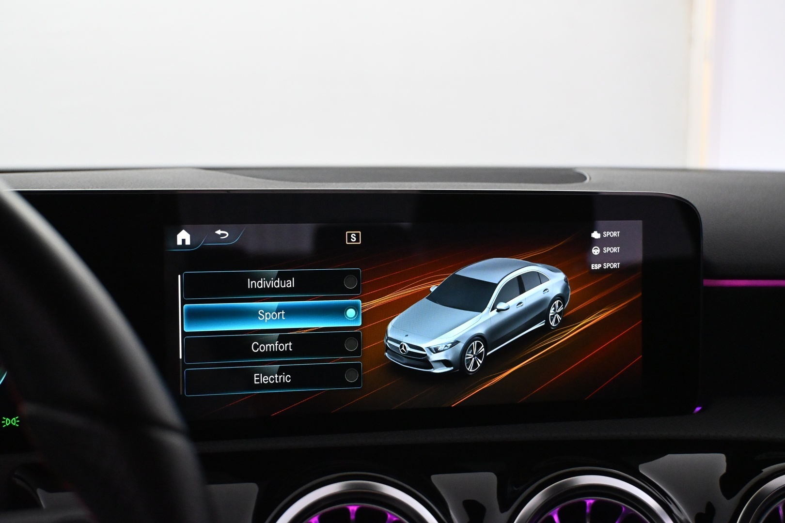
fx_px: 1112
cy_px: 262
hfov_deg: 38.9
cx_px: 392
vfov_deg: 26.5
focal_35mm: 51
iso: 5600
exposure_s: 1/125
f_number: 5
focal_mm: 34
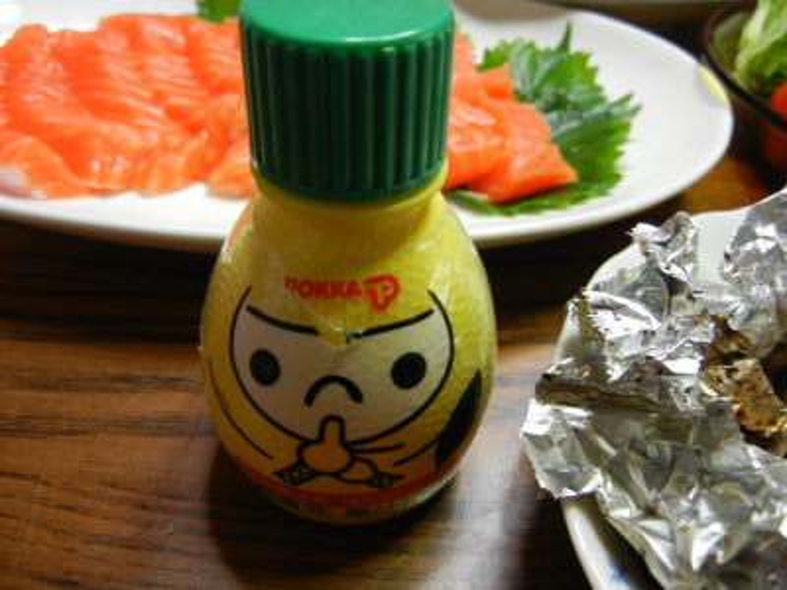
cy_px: 295
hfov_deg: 60.0
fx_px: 682
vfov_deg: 46.8
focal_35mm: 30
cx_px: 394
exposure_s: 1/22.6
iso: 400
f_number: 3.5
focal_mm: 5.4
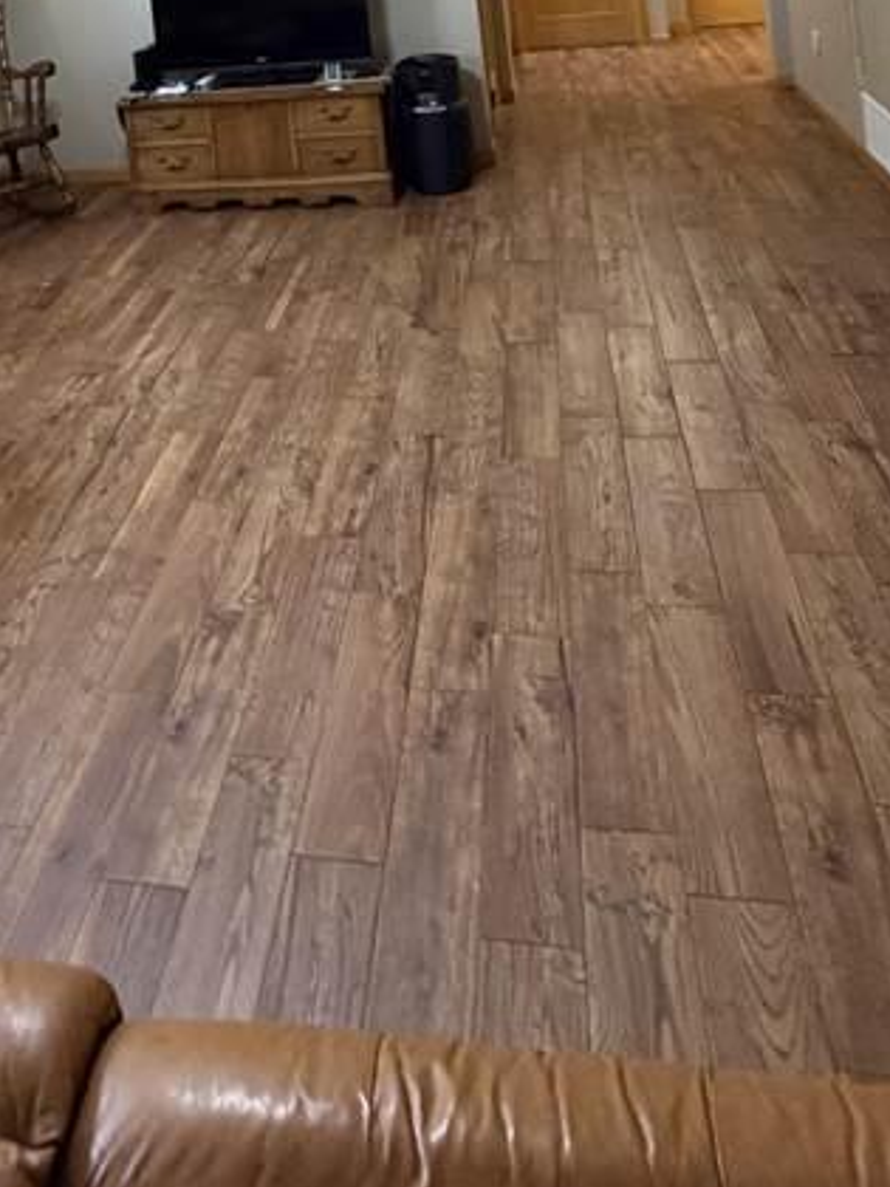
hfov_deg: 43.5
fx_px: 1097
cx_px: 288
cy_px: -124
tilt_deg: -2.9
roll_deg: +5.1
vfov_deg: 43.6
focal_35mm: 32
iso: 400
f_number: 2.2
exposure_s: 1/60
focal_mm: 2.22
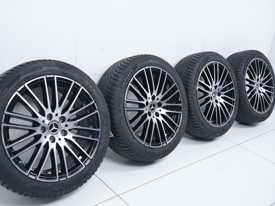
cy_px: 103
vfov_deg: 38.7
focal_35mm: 37
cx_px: 125
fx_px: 294
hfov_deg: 50.1
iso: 250
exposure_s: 1/100
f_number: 7.1
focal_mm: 34
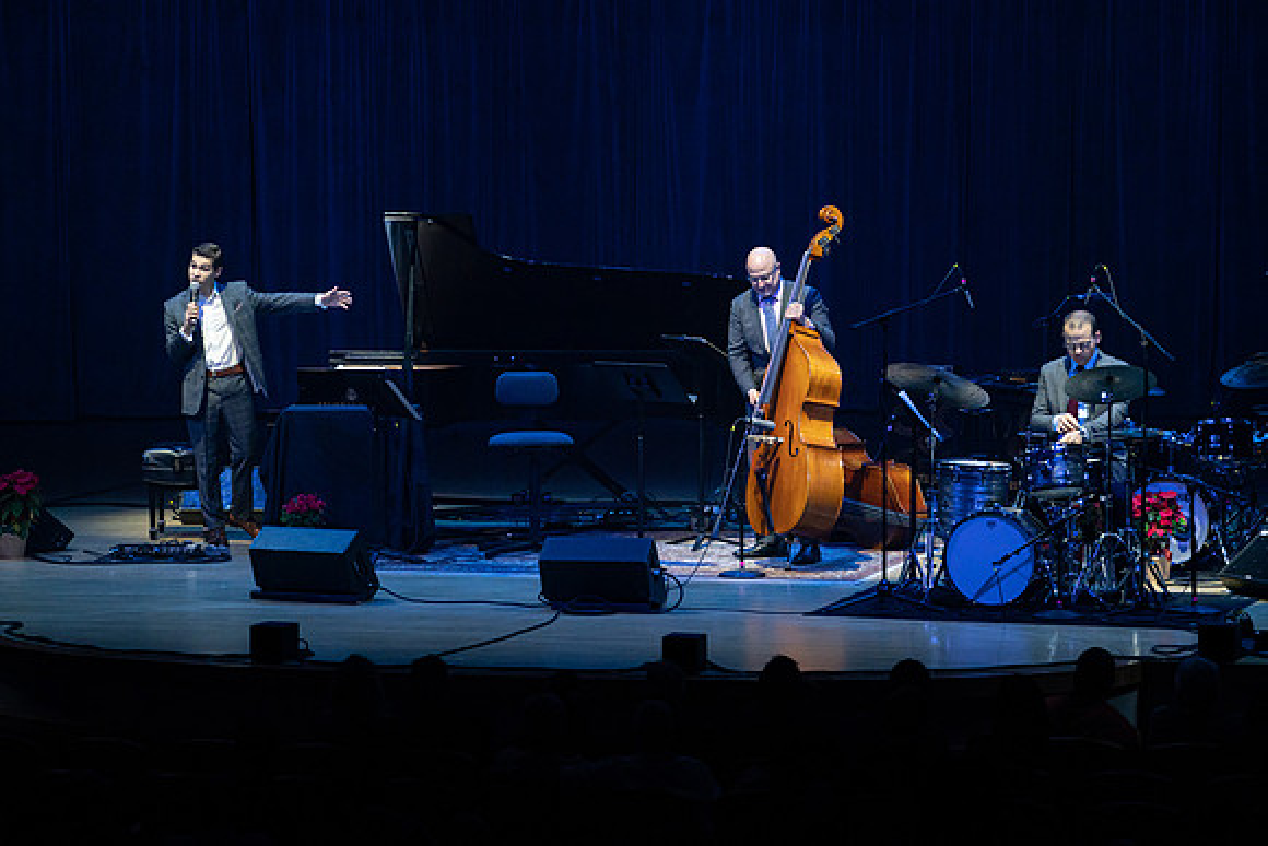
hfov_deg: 12.7
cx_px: 634
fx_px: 5707
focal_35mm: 162
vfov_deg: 8.5
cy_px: 423
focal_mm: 162
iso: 4000
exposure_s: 1/200
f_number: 8
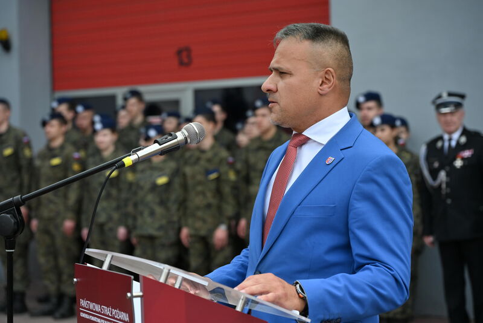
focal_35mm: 78
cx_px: 242
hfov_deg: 26.0
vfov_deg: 17.5
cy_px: 162
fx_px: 1047
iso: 500
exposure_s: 1/2500
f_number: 4
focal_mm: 78
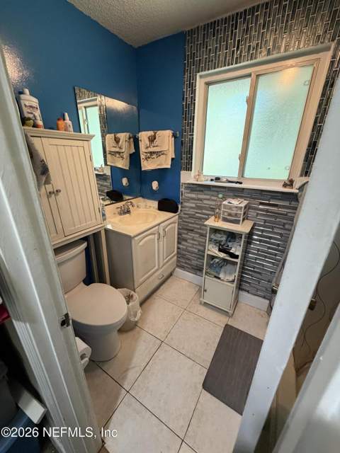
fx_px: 183
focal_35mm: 14
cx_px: 170
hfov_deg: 85.7
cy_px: 226
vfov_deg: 102.1
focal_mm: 2.22
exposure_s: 1/60
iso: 400
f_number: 2.2
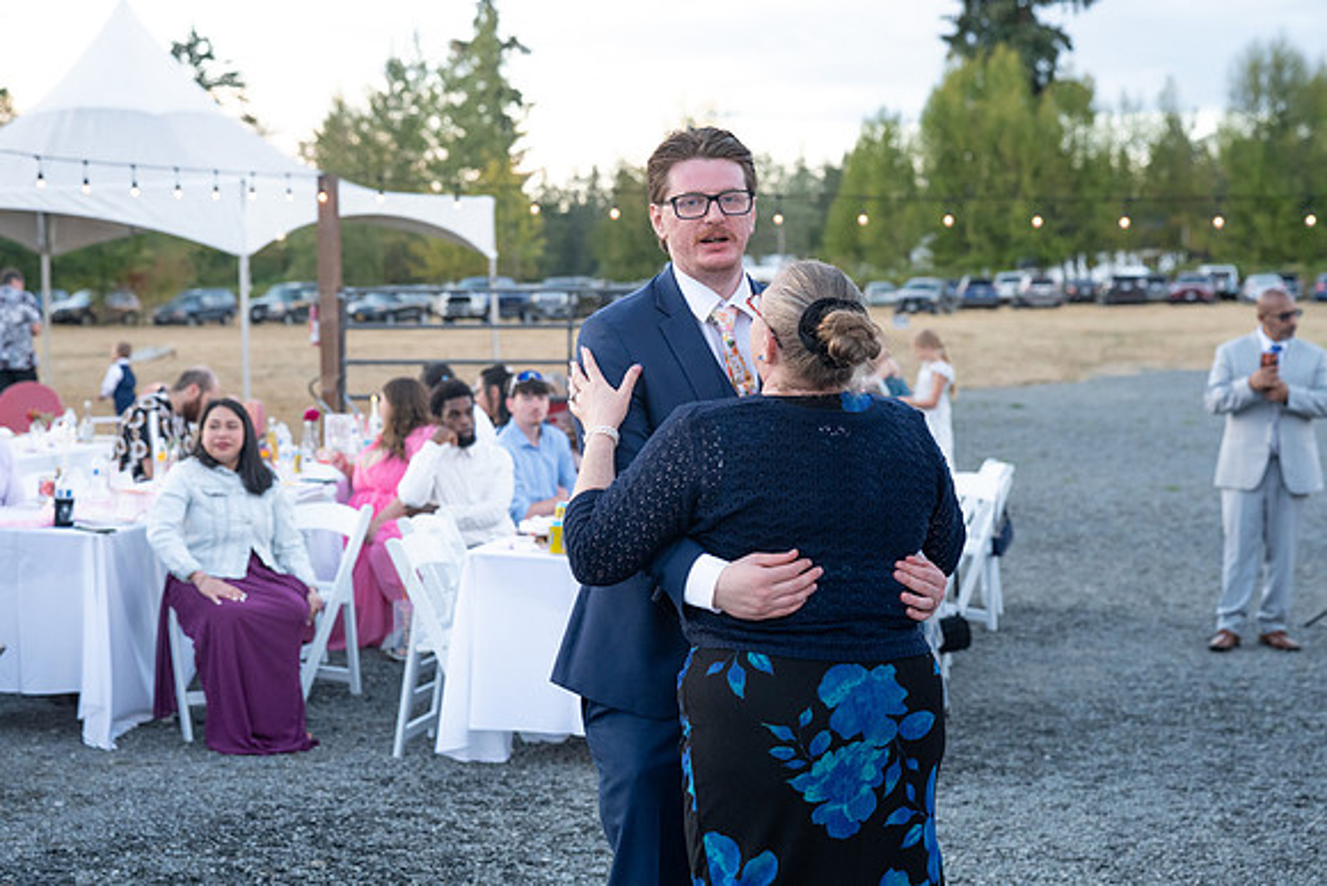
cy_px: 443
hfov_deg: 32.9
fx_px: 2249
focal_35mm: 61
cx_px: 664
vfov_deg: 22.3
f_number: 4
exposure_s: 1/500
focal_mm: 61
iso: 2000
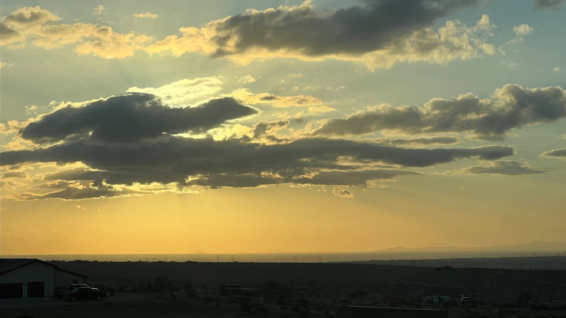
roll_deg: +1.4
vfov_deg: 14.2
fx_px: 1275
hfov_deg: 25.0
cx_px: 286
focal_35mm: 85
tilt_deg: +2.0
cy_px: 193
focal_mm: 9
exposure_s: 1/1672
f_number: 2.8
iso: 32
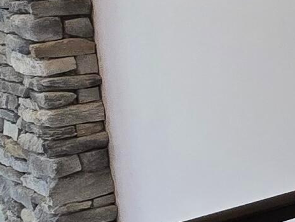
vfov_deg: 17.4
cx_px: 728
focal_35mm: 84
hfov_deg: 14.3
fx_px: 716
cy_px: 31
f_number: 2.2
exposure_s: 1/60
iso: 250
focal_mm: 2.2
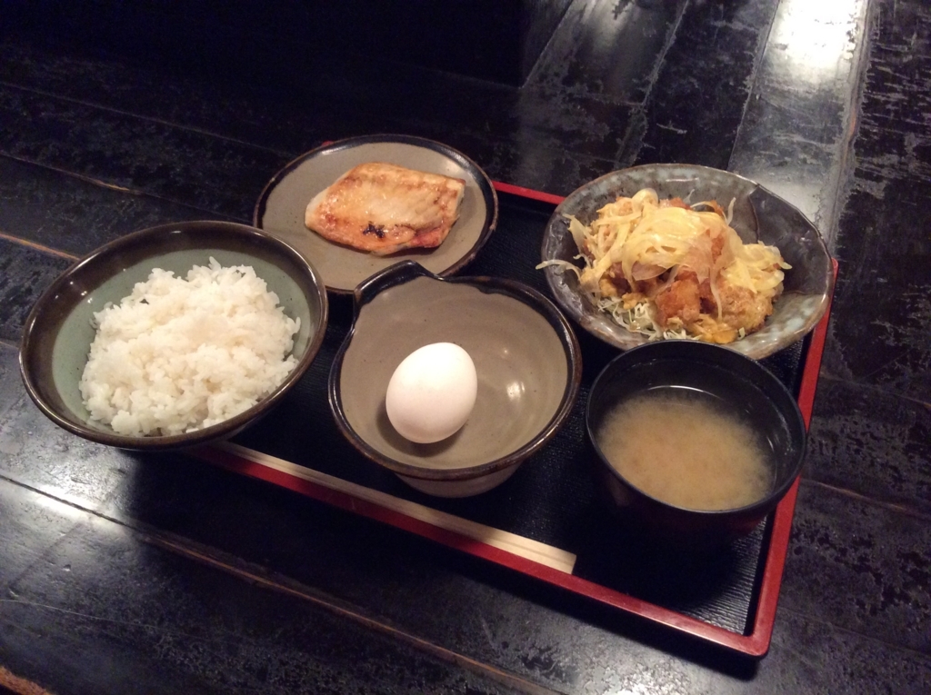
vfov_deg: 44.1
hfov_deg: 56.9
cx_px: 466
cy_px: 348
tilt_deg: -50.1
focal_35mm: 32
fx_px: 859
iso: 320
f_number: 2.4
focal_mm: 3.3
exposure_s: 1/24
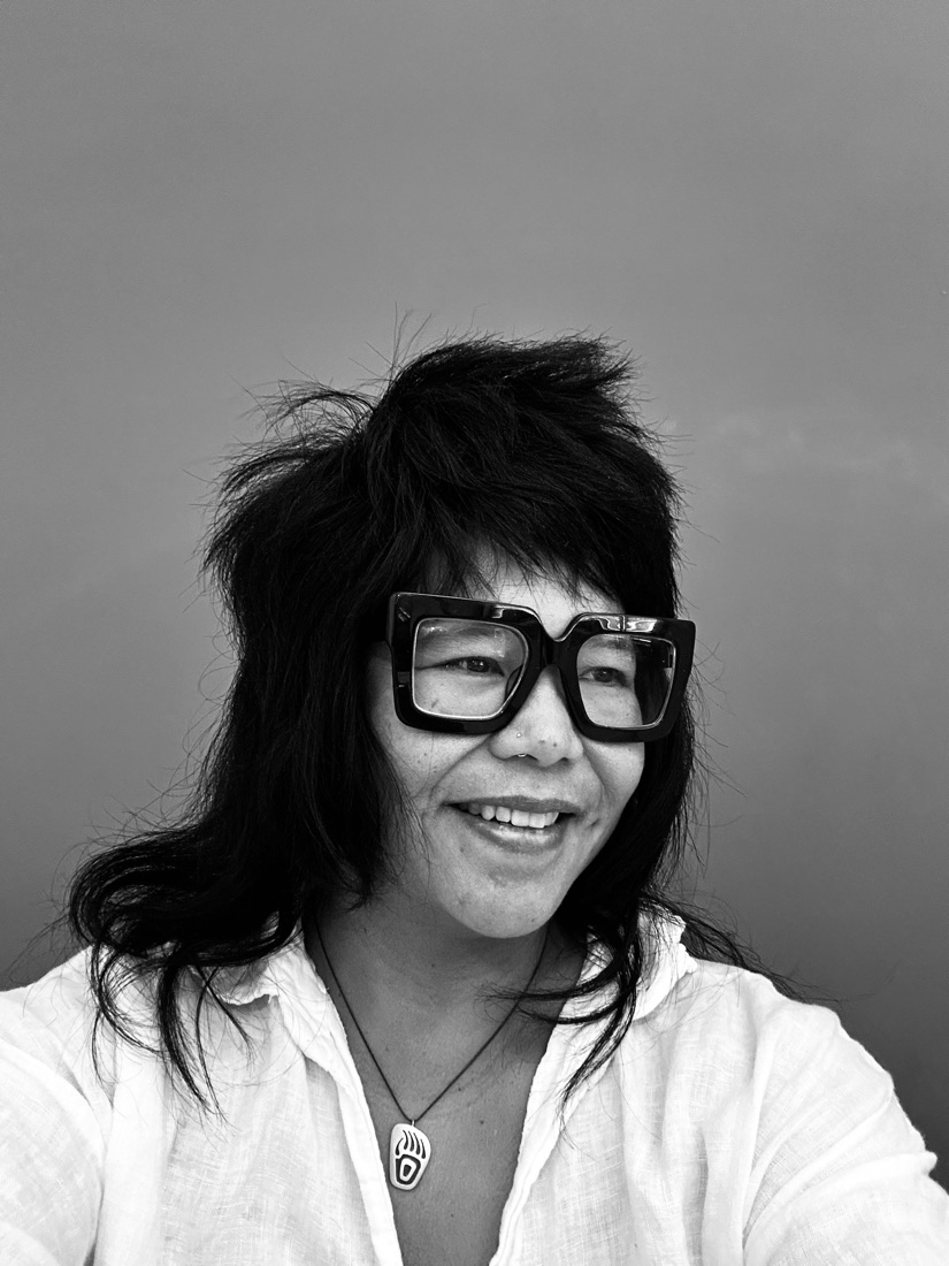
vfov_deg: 60.0
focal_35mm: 30
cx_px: 474
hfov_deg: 46.8
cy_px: 633
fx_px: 1097
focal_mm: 2.69
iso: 400
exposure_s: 1/30
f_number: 1.9
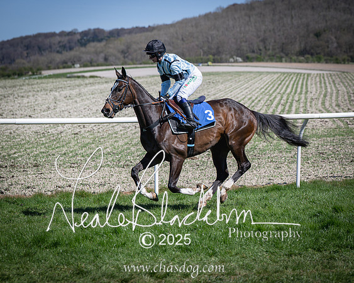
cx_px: 234
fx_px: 1400
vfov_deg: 11.5
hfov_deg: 14.4
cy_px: 141
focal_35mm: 134
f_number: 4
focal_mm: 105
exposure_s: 1/2000
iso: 140
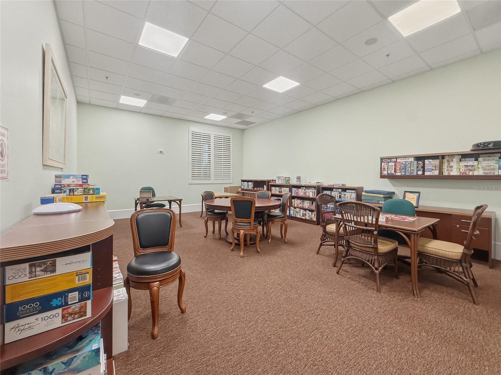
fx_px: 203
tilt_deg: -2.3
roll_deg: +0.0
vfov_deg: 85.7
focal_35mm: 14
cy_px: 188
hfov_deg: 102.1
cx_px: 250
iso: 320
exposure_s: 1/120
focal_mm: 2.2
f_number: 2.2
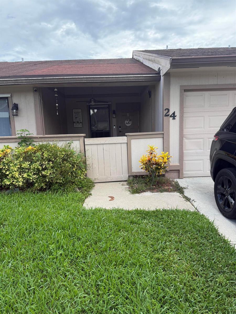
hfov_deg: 56.8
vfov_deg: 71.6
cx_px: 118
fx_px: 218
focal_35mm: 24
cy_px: 157
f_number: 1.78
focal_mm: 6.76
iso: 100
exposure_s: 1/1585
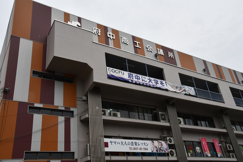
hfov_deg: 57.2
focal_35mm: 33
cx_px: 122
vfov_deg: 40.0
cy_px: 81
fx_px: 223
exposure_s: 1/800
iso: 800
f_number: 14
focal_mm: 22
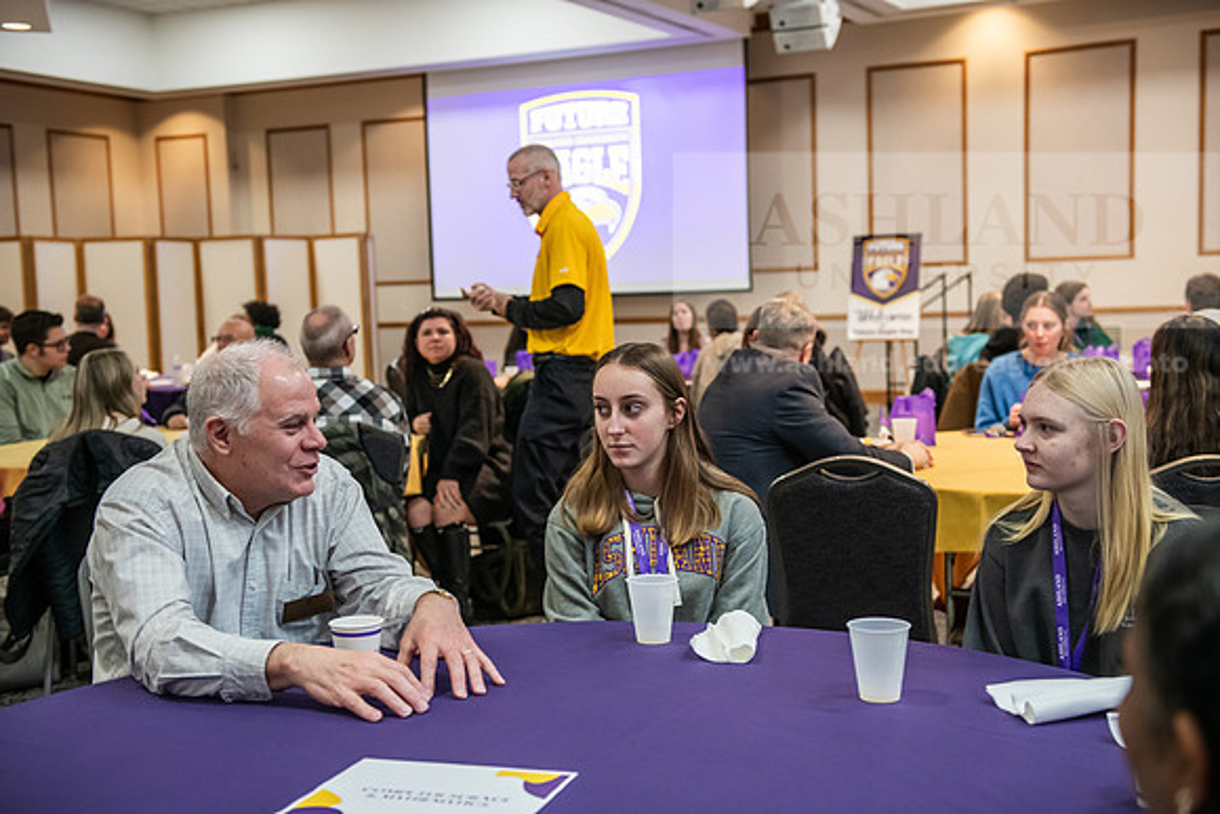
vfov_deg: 28.1
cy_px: 407
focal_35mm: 48
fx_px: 1627
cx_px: 610
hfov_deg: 41.1
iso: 1600
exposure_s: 1/125
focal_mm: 48
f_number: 3.2
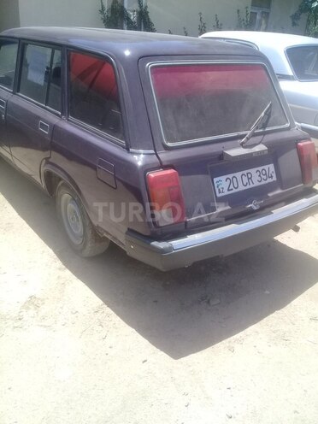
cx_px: 159
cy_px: 212
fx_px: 380
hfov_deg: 45.4
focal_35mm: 31
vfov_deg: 58.4
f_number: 2.2
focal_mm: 3.3
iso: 50
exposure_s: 1/650
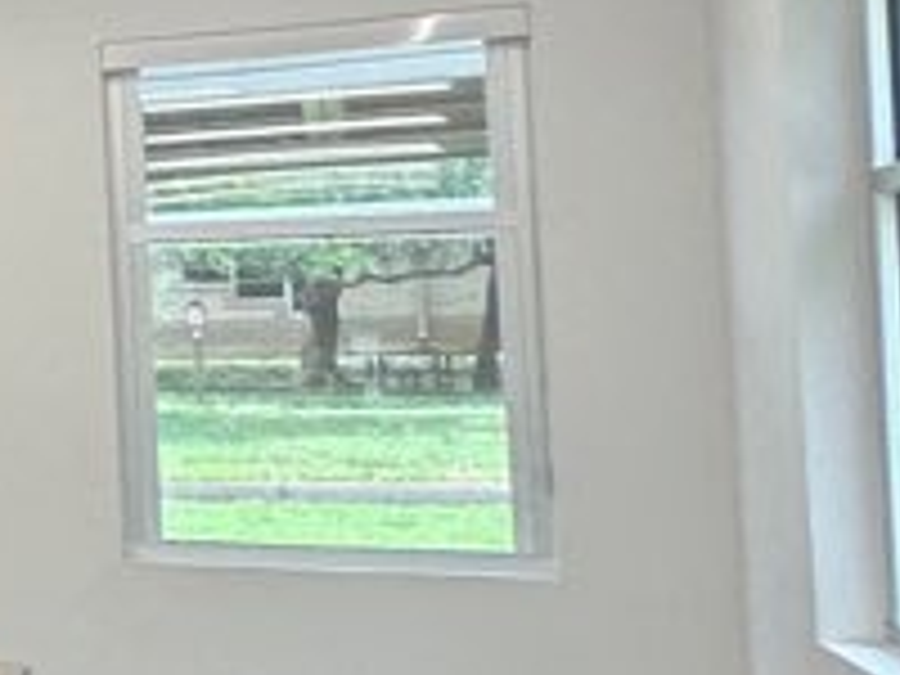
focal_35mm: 84
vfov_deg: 17.6
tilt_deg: +3.4
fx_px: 2184
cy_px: 274
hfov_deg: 12.6
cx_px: -1606
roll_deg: +1.0
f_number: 2.2
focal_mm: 2.22
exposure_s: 1/120
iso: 64
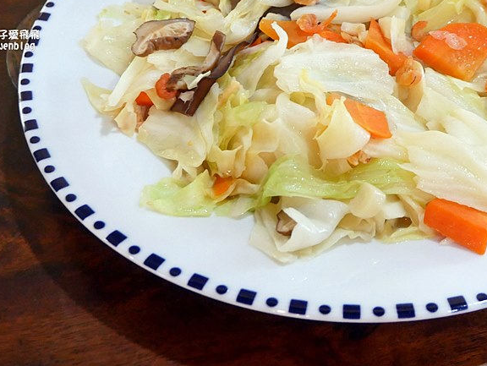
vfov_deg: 24.5
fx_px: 831
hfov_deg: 32.4
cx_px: 332
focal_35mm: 59
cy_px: 76
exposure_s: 1/60
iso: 1000
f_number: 4.1
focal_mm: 17
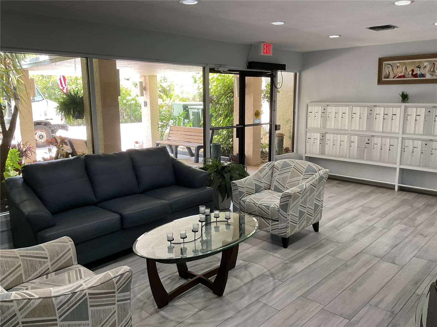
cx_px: 218
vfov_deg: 48.2
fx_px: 366
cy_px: 164
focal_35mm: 29
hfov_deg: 61.7
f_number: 1.8
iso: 80
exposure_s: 1/60
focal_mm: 3
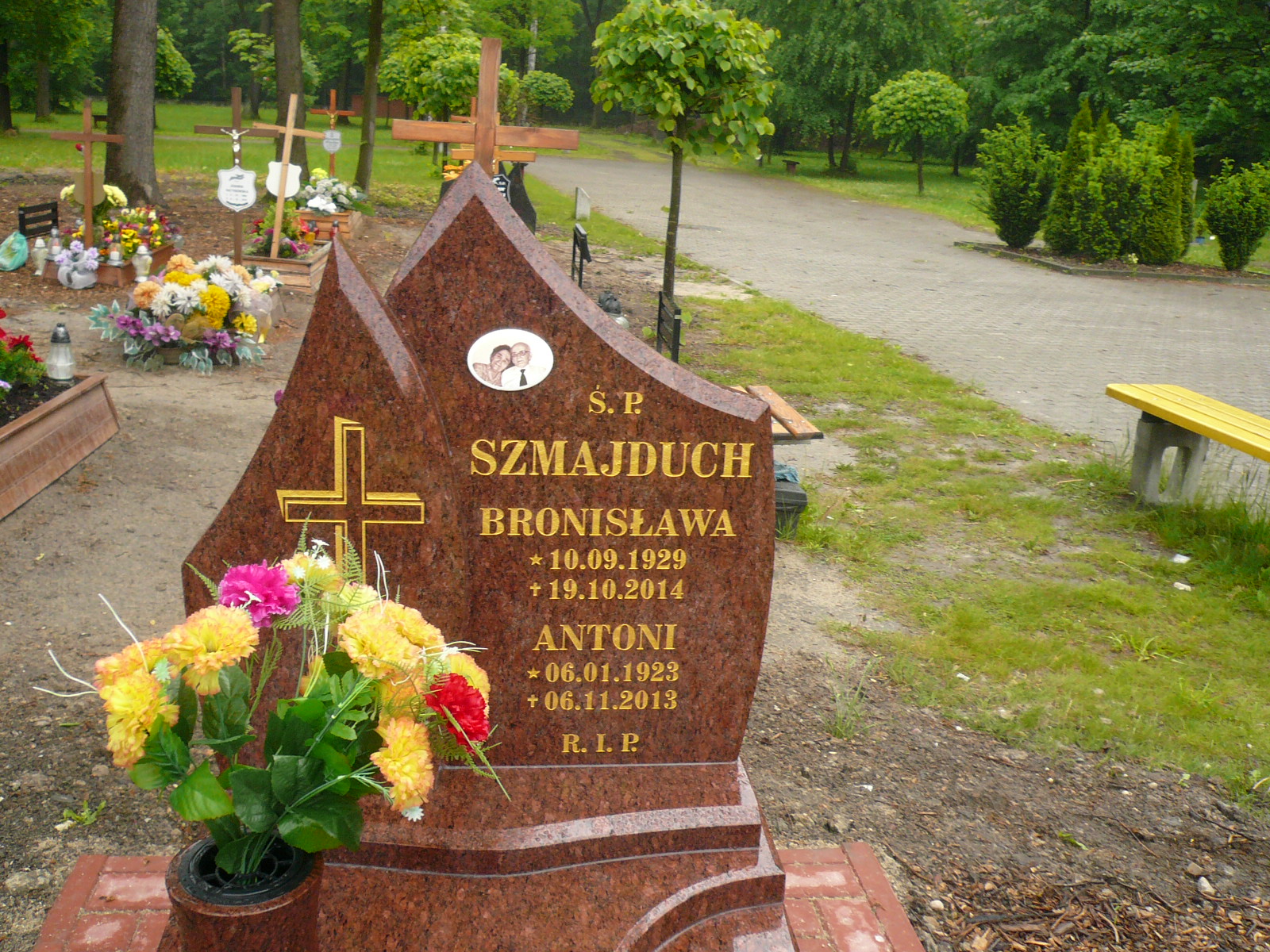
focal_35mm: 33
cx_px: 635
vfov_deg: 42.9
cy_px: 476
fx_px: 1211
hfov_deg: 55.4
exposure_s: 1/60
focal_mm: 4.6
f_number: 2.8
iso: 100
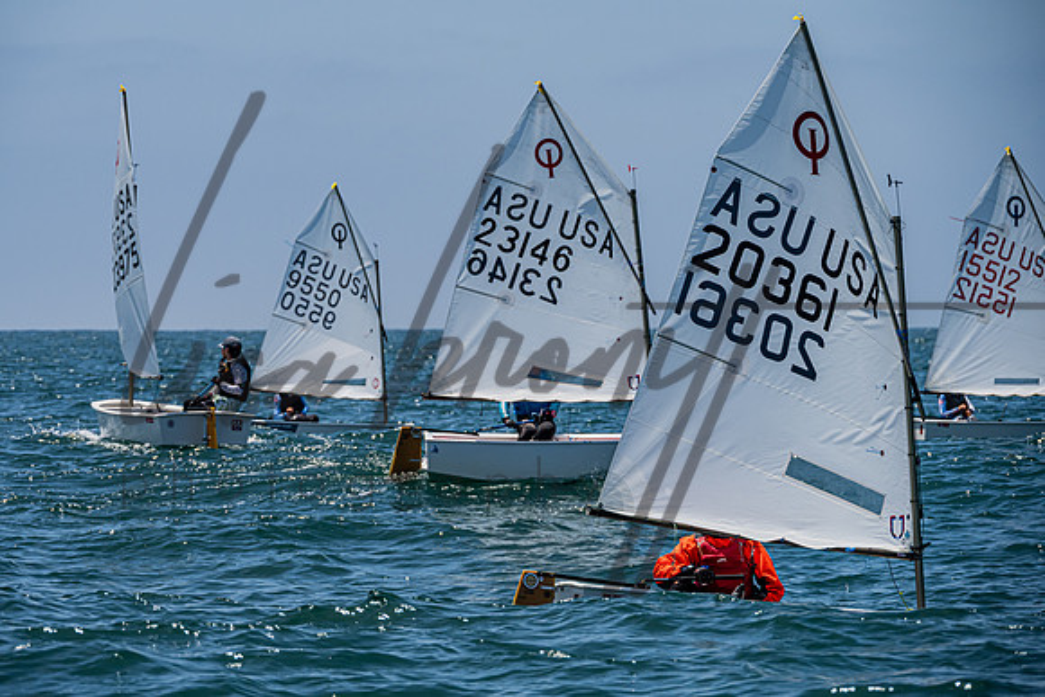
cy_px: 326
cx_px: 465
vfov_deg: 6.9
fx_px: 5823
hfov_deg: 10.3
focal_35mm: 201
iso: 250
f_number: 7.6
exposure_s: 1/2000
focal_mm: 180
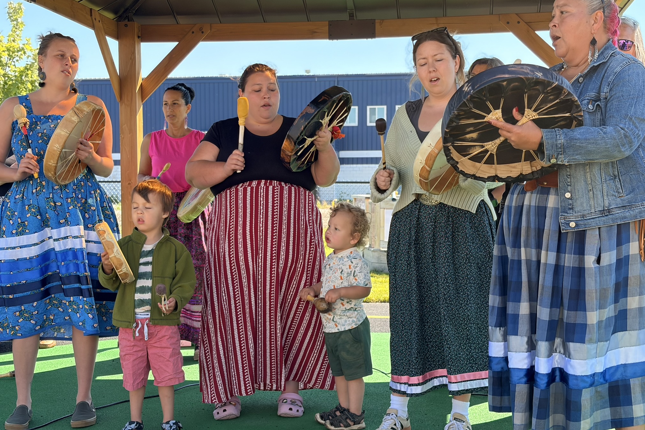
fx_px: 985
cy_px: 219
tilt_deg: -0.9
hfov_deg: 36.2
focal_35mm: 55
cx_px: 327
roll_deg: -0.3
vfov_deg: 24.6
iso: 50
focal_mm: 5.96
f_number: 1.6
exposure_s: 1/830
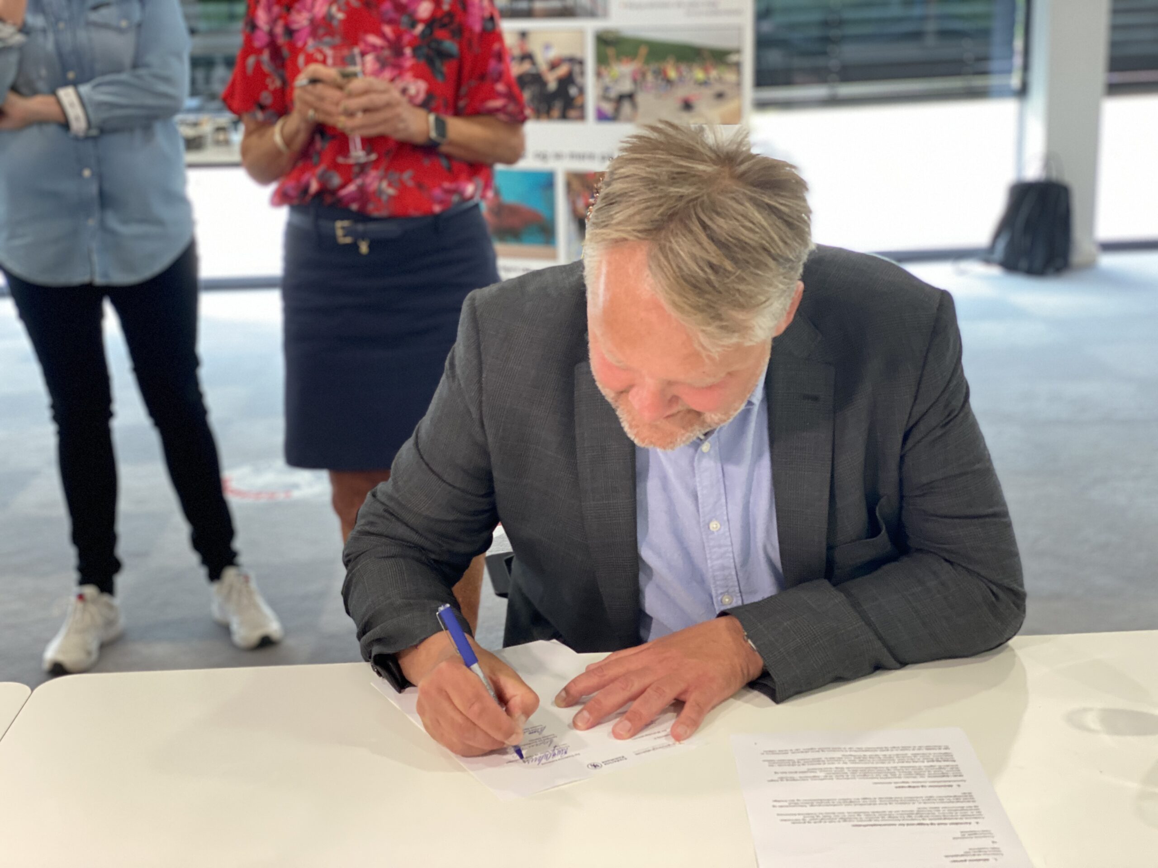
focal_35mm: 52
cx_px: 579
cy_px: 434
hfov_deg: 36.8
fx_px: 1740
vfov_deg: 28.0
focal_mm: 6
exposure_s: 1/64
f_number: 2
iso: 250
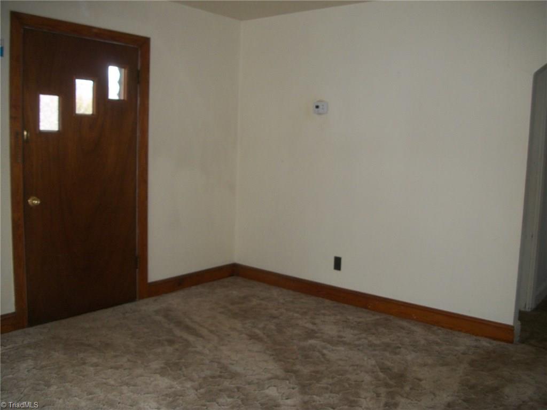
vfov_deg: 44.2
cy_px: 205
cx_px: 274
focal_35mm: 32
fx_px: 506
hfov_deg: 56.8
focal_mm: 5.7
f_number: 2.9
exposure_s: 1/60
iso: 160
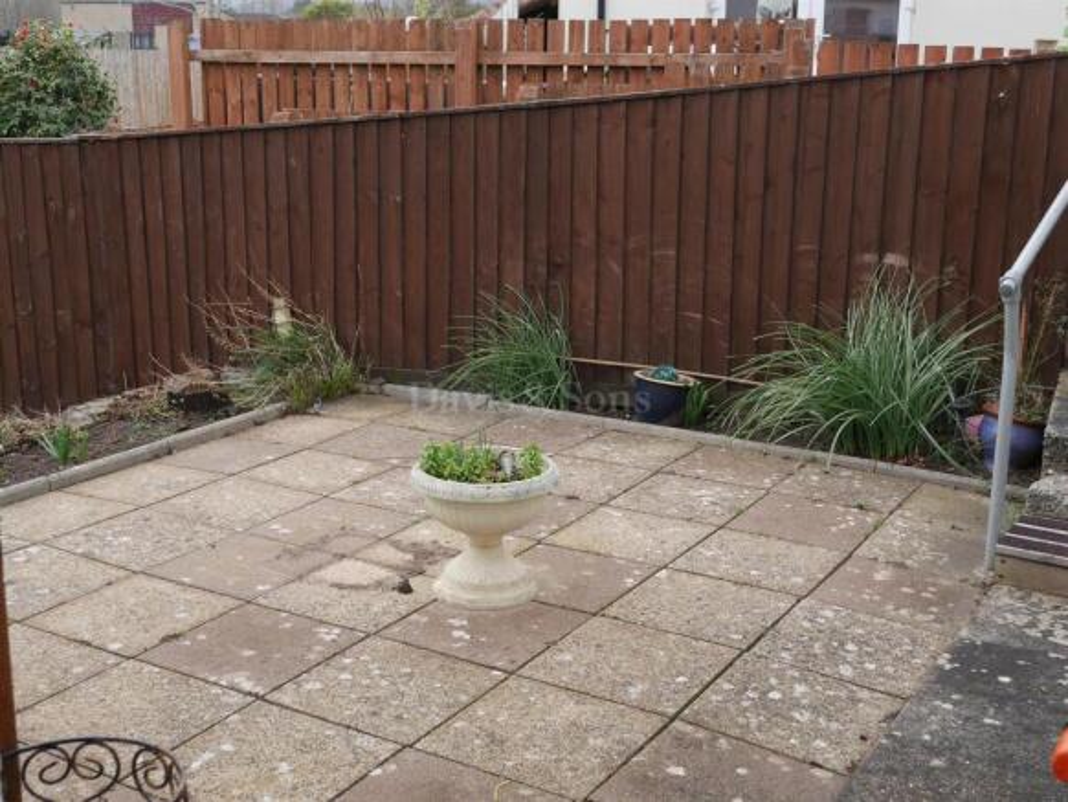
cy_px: 401
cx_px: 534
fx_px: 1358
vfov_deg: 32.9
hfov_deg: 42.9
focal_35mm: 44
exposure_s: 1/160
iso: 200
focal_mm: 22
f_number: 5.6
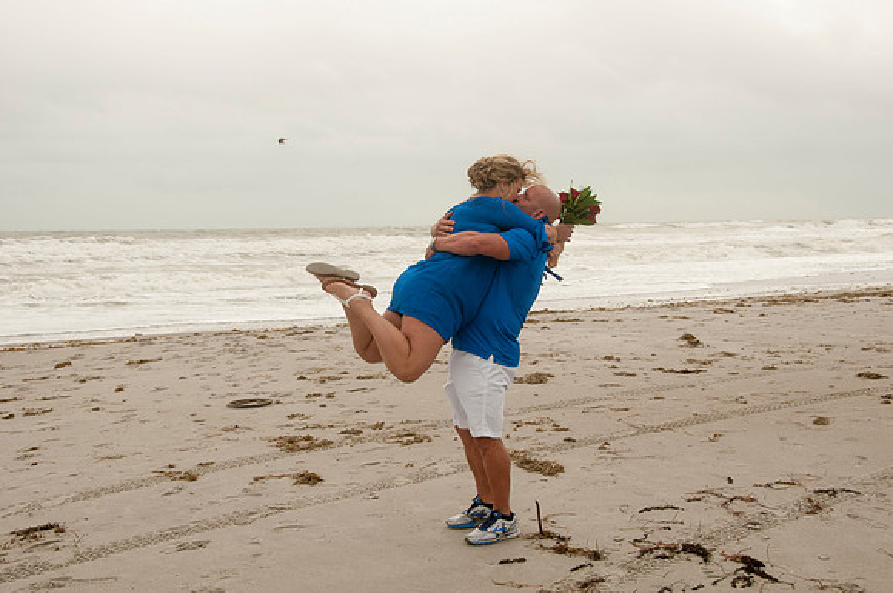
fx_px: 1263
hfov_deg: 38.9
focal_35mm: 51
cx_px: 446
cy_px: 296
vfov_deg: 26.4
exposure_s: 1/250
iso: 100
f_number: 9
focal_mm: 34
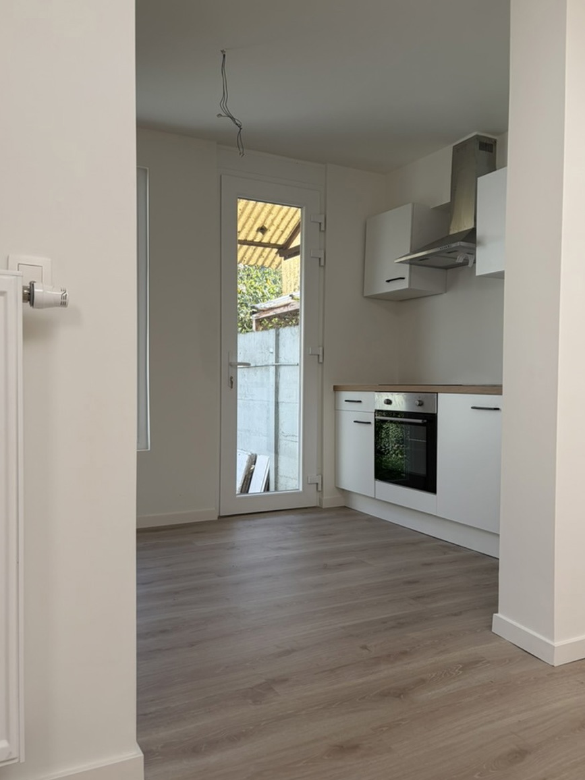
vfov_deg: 65.3
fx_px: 608
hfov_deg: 51.4
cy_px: 404
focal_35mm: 27
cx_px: 292
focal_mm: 5.96
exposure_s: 1/371
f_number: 1.6
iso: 50
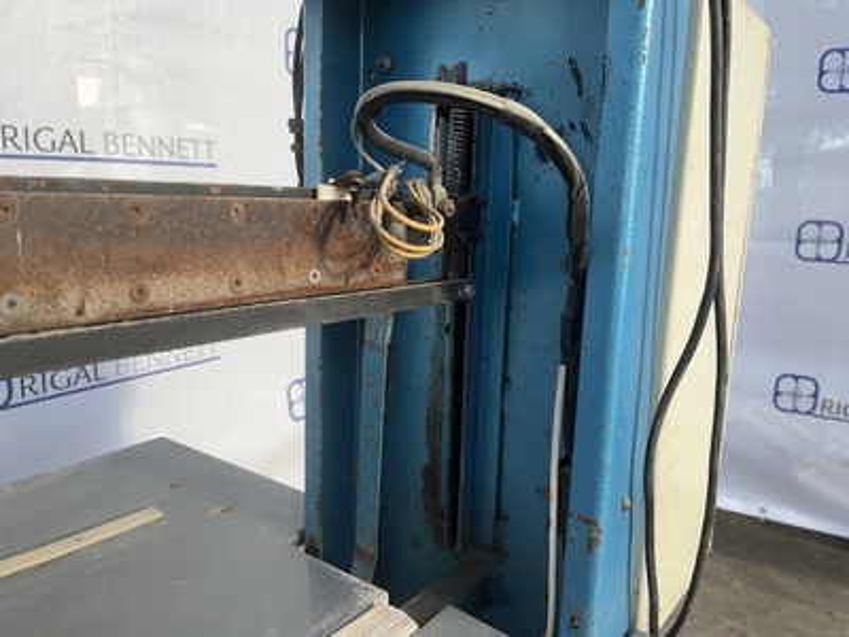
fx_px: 638
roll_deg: +1.8
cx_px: 424
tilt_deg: -9.9
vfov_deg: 53.1
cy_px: 318
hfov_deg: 67.3
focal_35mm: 26
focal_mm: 5.1
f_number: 1.6
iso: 32
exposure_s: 1/680
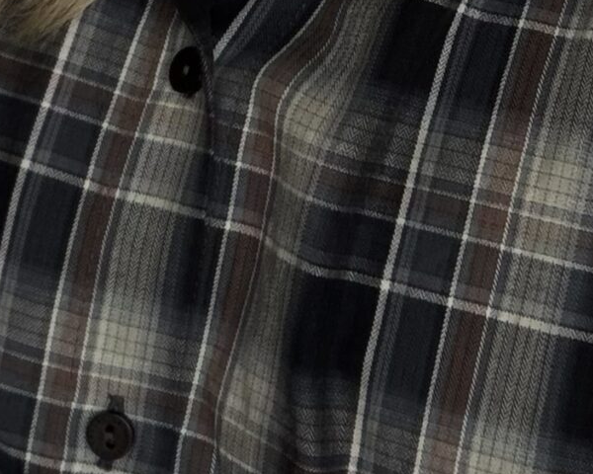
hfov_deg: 15.4
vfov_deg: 11.5
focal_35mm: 125
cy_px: -345
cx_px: 307
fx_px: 2194
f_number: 1.9
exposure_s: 1/91
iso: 80
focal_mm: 2.71
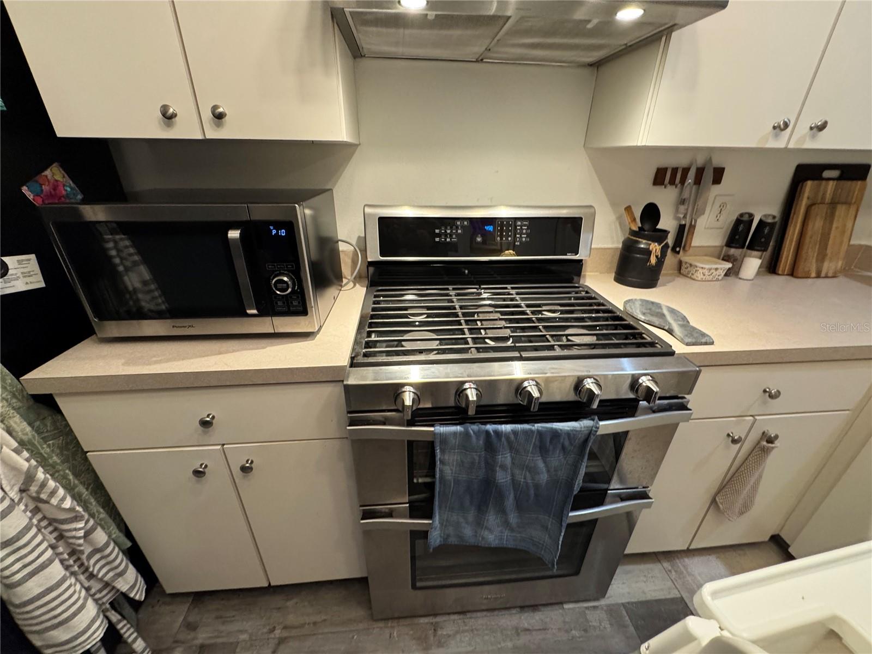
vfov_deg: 85.7
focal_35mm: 14
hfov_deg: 102.1
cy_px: 327
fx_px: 353
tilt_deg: -28.3
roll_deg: -1.9
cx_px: 436
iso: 320
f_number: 2.2
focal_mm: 2.22
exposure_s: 1/60
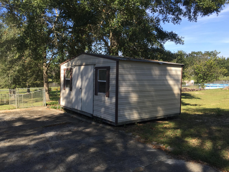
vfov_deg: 48.2
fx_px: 192
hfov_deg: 61.7
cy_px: 86
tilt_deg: -4.5
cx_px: 114
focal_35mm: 29
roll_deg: -0.5
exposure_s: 1/824
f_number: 2.2
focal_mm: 4.15
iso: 32
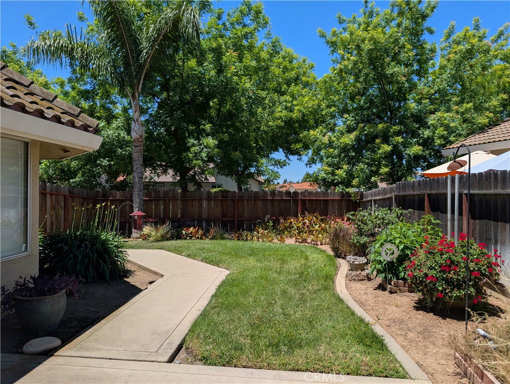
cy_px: 192
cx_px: 255
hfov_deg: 71.5
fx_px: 354
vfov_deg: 56.9
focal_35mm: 24
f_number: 1.68
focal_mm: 6.9
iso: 19
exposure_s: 1/1159
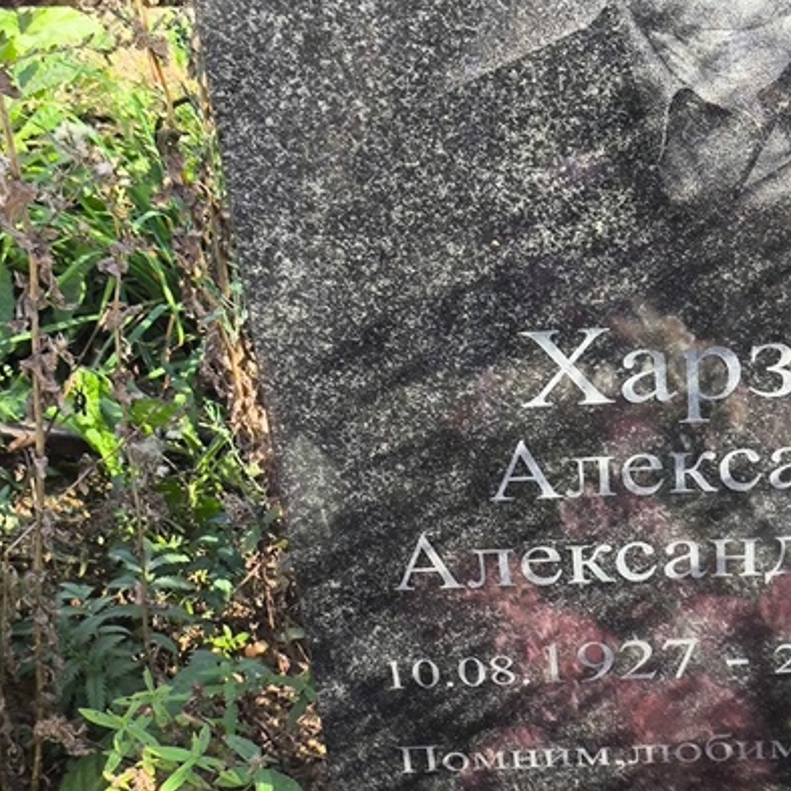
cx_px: 520
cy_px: 453
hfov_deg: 19.2
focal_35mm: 90
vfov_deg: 19.3
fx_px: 2327
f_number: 1.7
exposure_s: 1/300
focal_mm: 4.71
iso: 50
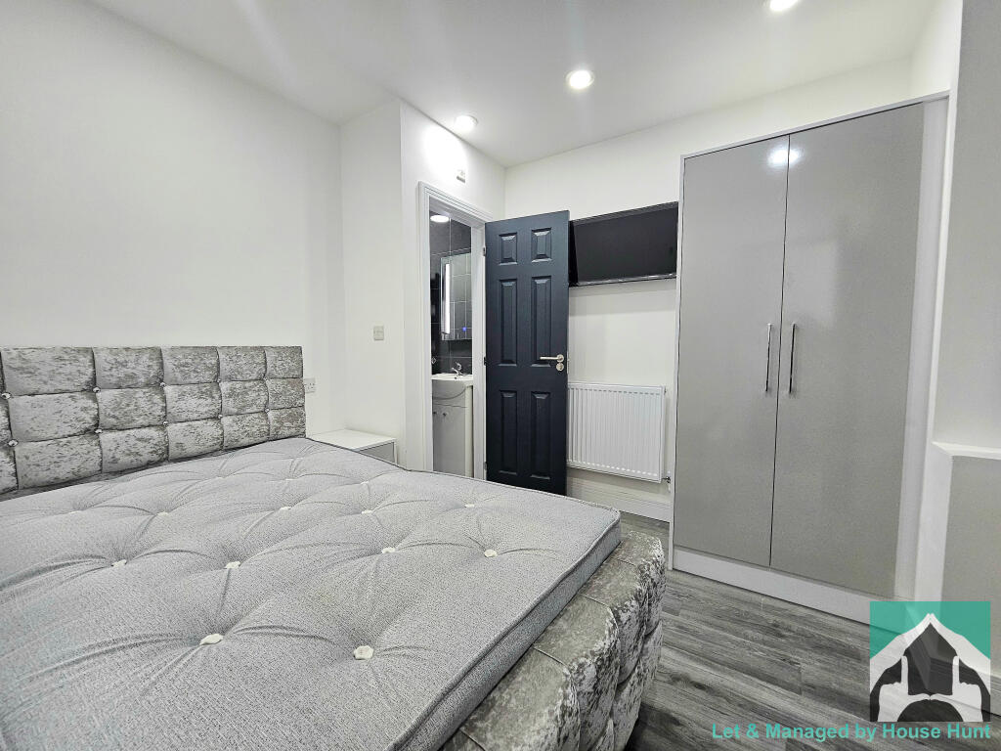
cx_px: 500
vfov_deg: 89.9
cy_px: 376
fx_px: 376
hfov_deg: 106.2
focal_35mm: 13
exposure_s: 1/71.4
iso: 250
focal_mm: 2.2
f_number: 2.2
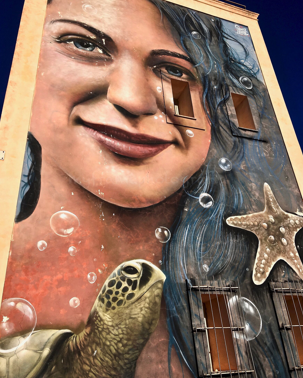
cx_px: 148
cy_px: 177
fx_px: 347
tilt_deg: +30.4
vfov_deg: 57.1
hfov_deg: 47.1
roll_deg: +3.7
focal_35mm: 31
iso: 25
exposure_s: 1/4049
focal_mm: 4.15
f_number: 2.2
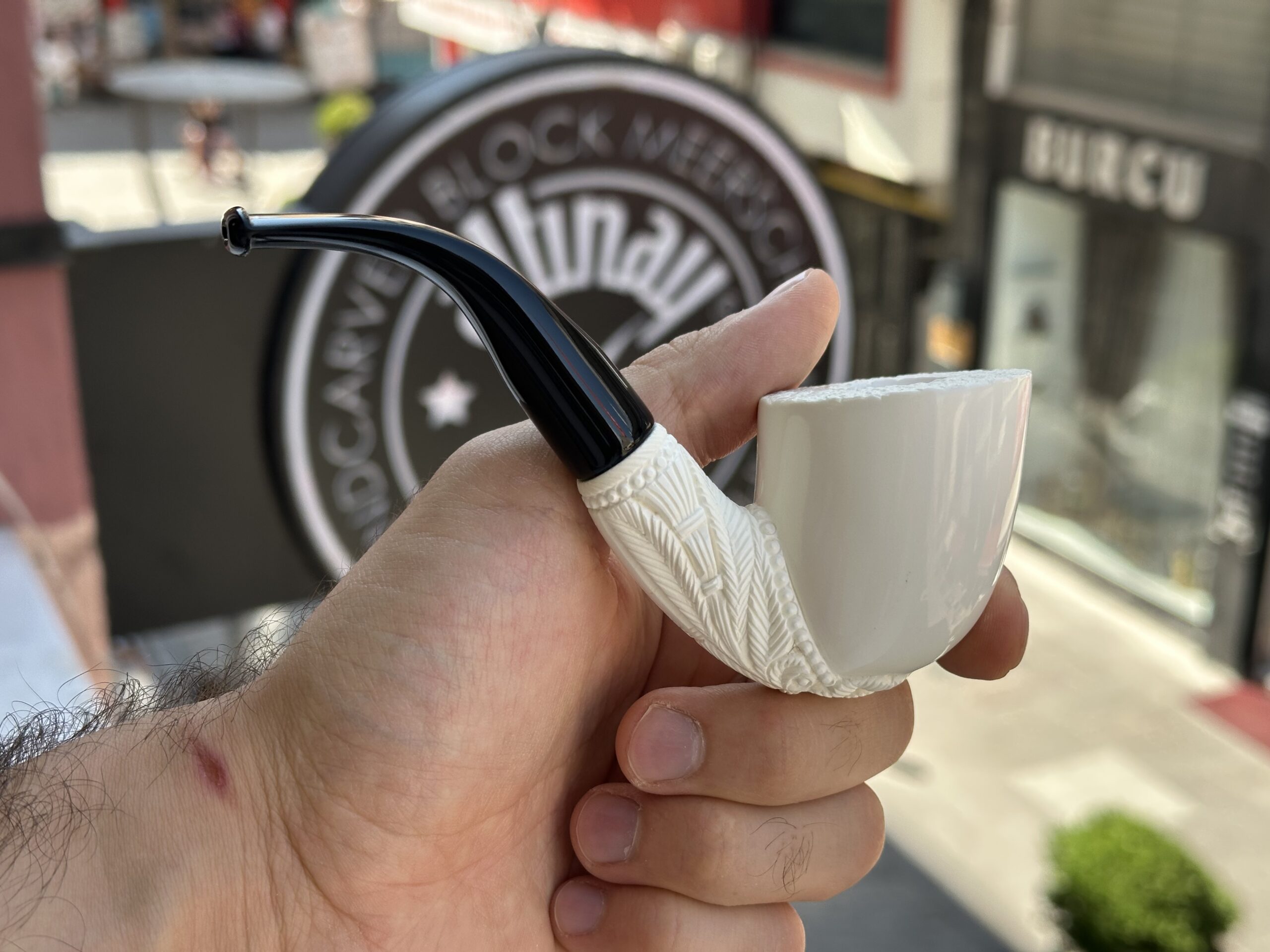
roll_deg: -0.7
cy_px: 476
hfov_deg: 39.7
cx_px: 635
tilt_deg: -20.6
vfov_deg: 30.3
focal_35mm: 48
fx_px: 1761
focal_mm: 6.86
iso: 64
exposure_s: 1/719
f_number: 1.78
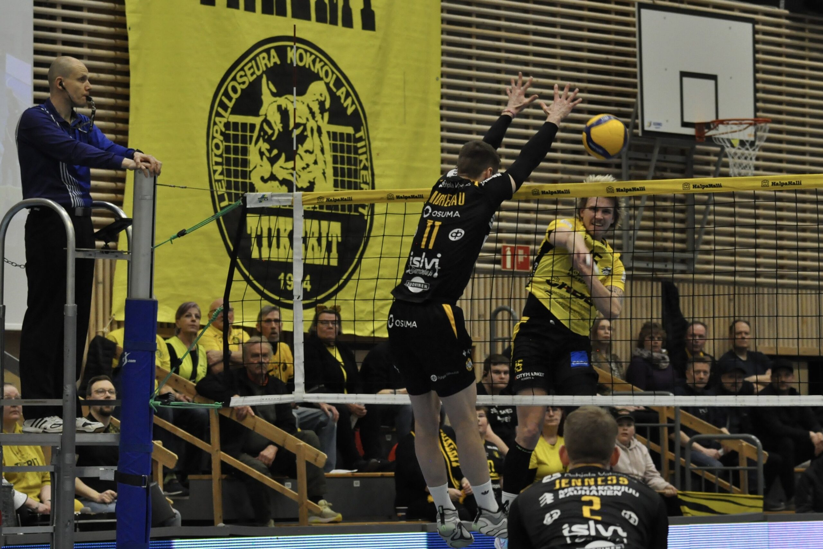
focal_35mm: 153
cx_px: 412
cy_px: 274
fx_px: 3498
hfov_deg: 13.4
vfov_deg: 9.0
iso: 1600
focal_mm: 102
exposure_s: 1/400
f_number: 4
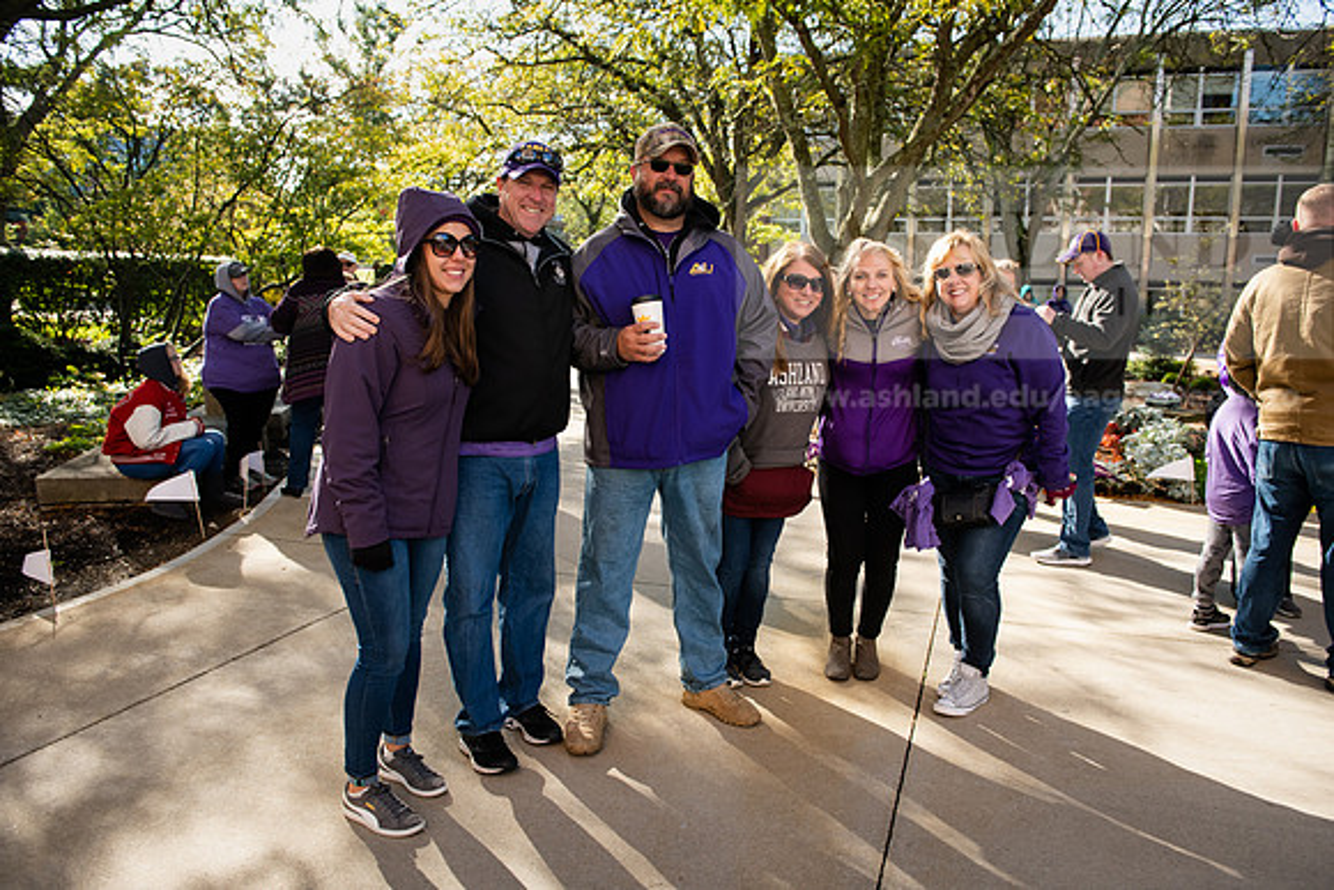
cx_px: 667
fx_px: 964
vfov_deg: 49.6
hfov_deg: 69.4
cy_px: 445
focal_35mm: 26
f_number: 5
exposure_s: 1/500
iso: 400
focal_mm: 26
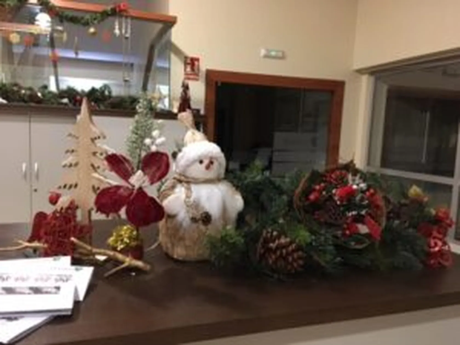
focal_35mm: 29
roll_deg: -1.3
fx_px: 385
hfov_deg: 61.7
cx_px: 230
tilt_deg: -5.2
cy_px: 172
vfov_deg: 48.2
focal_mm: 4.15
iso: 250
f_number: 2.2
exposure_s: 1/17
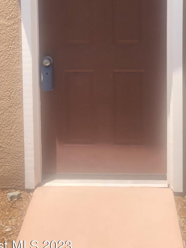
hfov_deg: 27.0
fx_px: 387
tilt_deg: -3.5
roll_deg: +2.3
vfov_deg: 33.8
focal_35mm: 54
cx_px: 109
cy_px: 28
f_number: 1.8
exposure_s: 1/747
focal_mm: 3.99
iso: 20
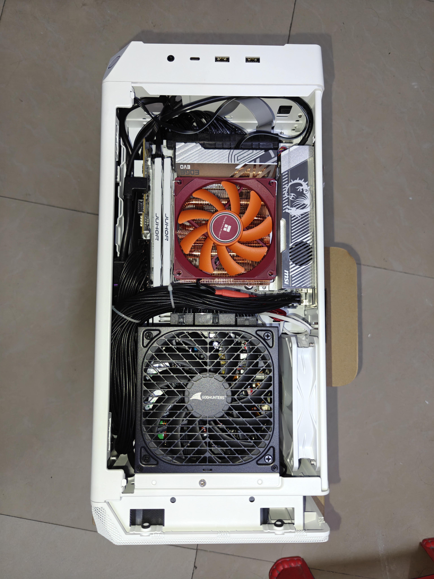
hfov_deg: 58.9
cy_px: 290
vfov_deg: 73.9
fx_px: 384
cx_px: 217
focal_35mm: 23
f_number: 1.6
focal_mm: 6.06
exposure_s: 1/100
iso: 800
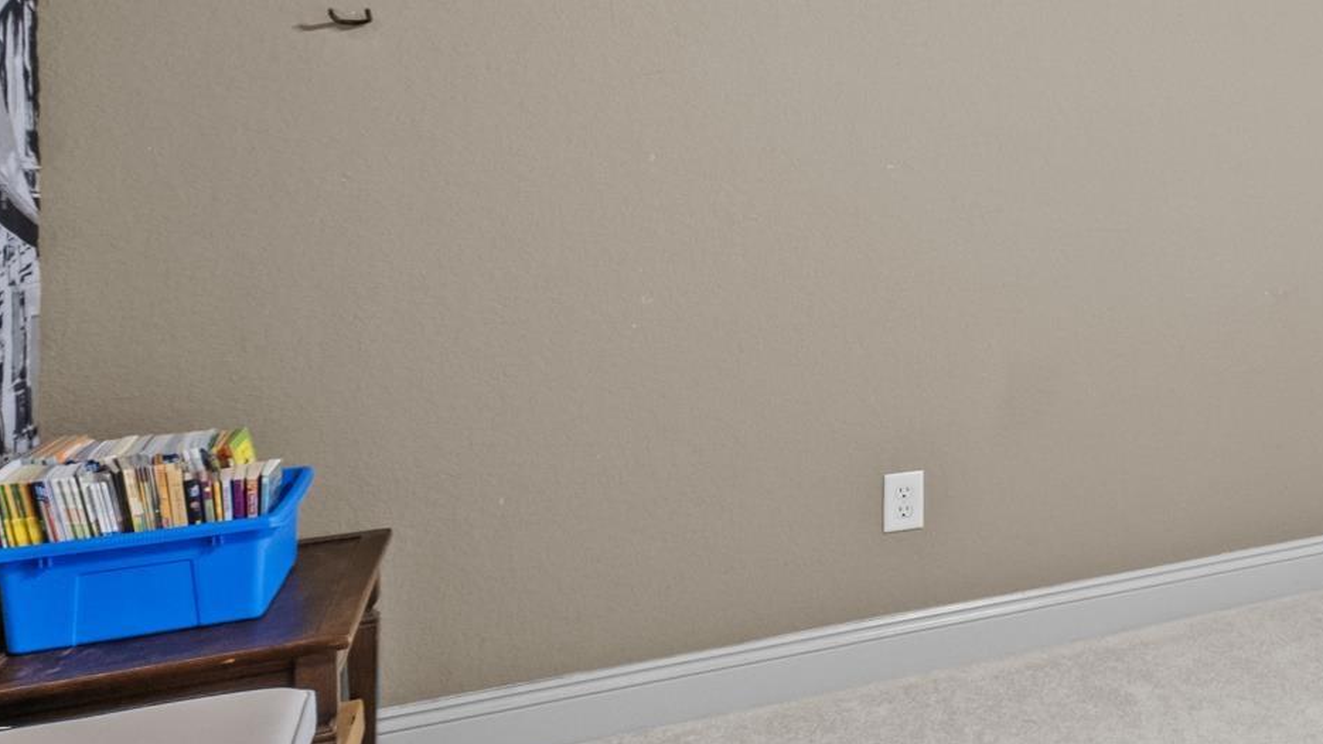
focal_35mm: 42
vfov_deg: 27.7
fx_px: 1473
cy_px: 127
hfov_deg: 35.0
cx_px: 1687
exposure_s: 1/2
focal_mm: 10
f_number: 7.1
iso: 400
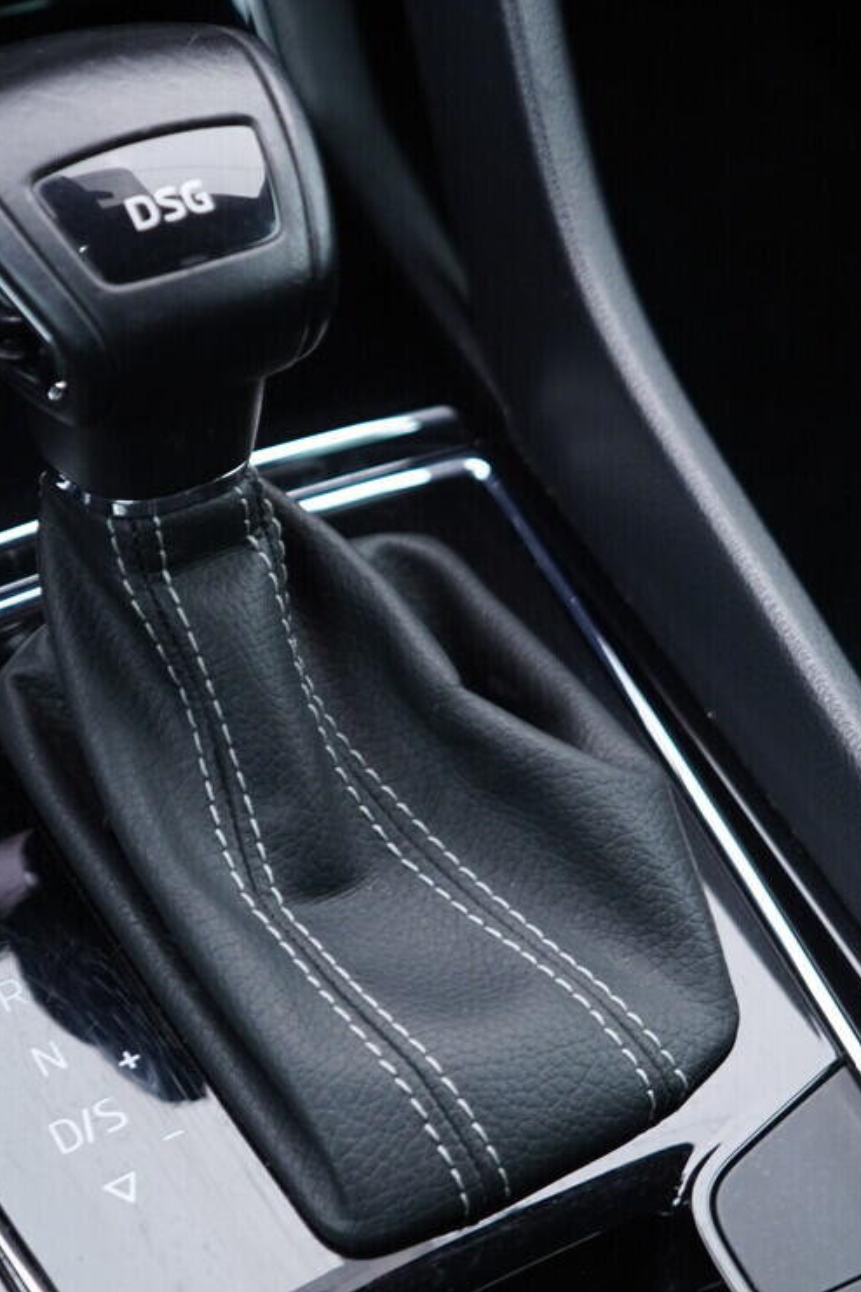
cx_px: 411
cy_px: 792
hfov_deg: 19.5
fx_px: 2511
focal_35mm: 70
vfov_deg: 28.8
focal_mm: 24
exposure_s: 1/40
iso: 320
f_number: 2.8
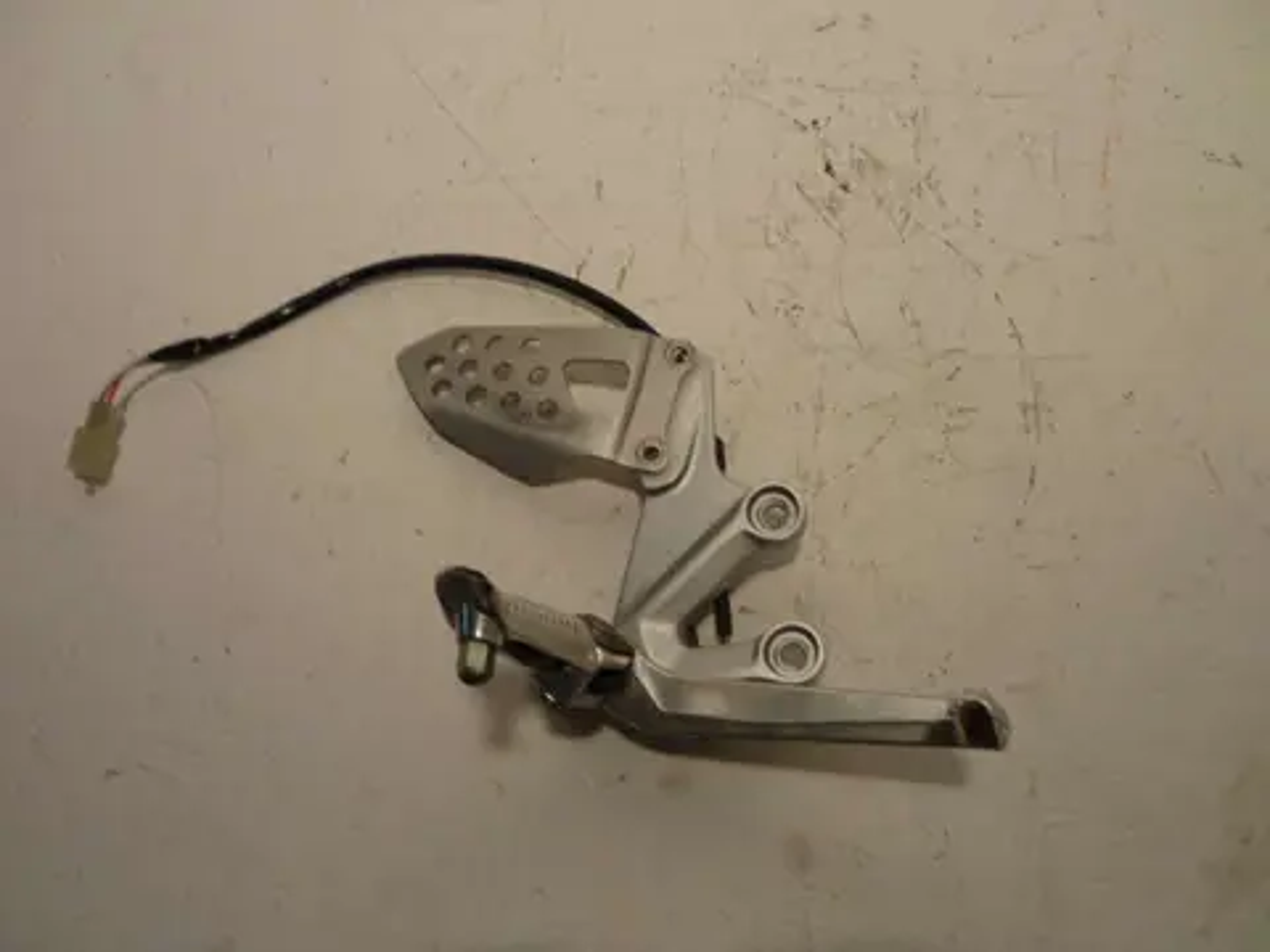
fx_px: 1211
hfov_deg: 55.4
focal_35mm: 33
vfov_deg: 42.9
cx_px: 635
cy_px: 476
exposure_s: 1/60
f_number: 2.8
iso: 80
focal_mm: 5.5
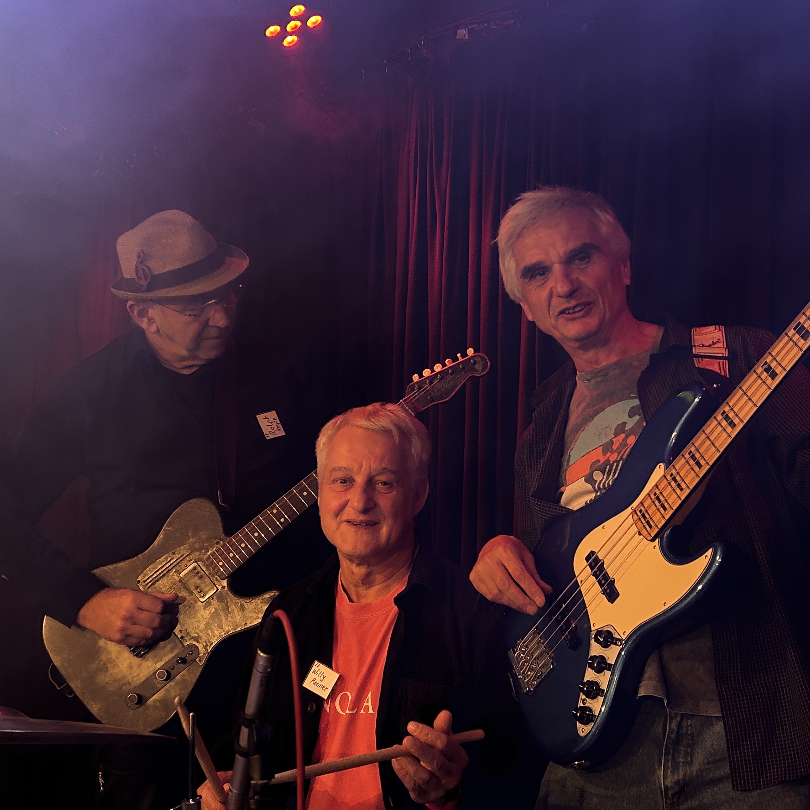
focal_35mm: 48
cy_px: 392
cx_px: 455
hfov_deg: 35.3
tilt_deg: +3.8
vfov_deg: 35.4
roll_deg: +0.2
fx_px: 1271
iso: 100
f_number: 1.5
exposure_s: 1/100
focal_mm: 5.7
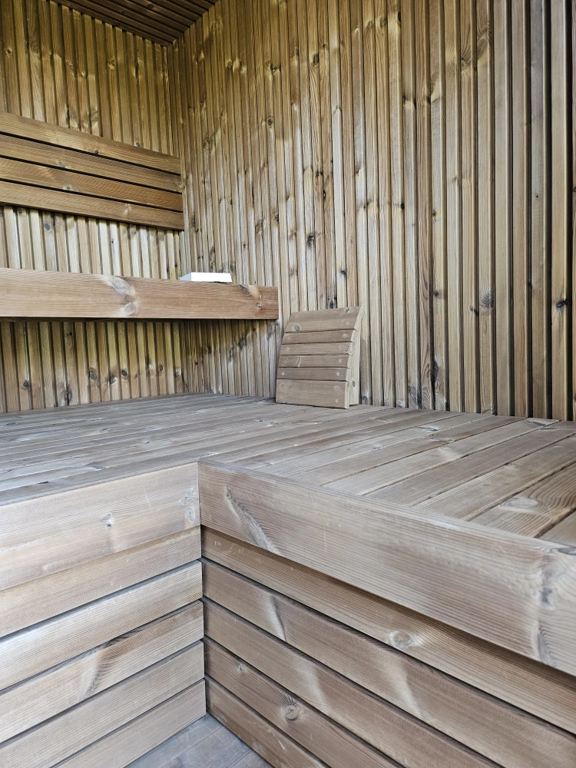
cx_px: 288
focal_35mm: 23
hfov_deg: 58.9
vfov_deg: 73.9
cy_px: 384
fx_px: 510
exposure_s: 1/100
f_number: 1.8
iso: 250
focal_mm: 5.4
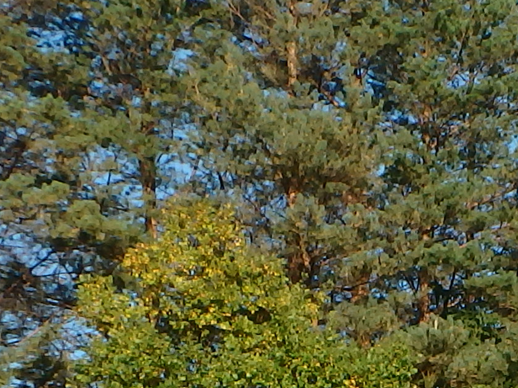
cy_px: 407
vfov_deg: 9.3
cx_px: 711
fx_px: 2379
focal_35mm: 159
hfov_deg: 12.0
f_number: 4.6
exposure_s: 1/500
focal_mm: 5.2
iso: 125
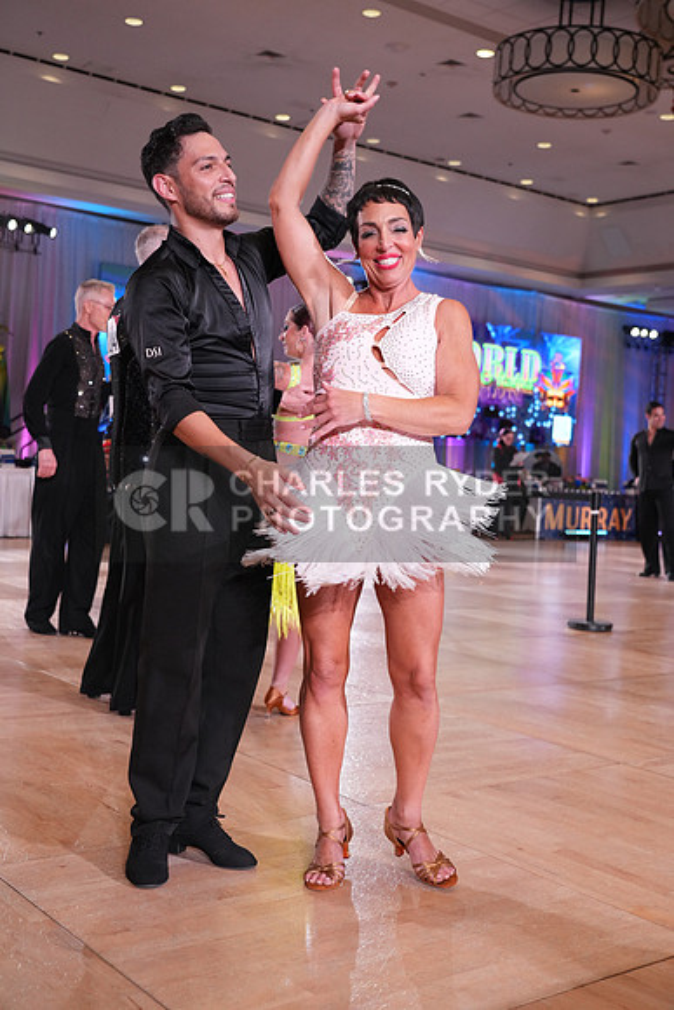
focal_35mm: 40
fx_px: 1123
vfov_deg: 48.4
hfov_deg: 33.4
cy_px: 505
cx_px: 337
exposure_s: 1/500
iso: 2500
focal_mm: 40
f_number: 4
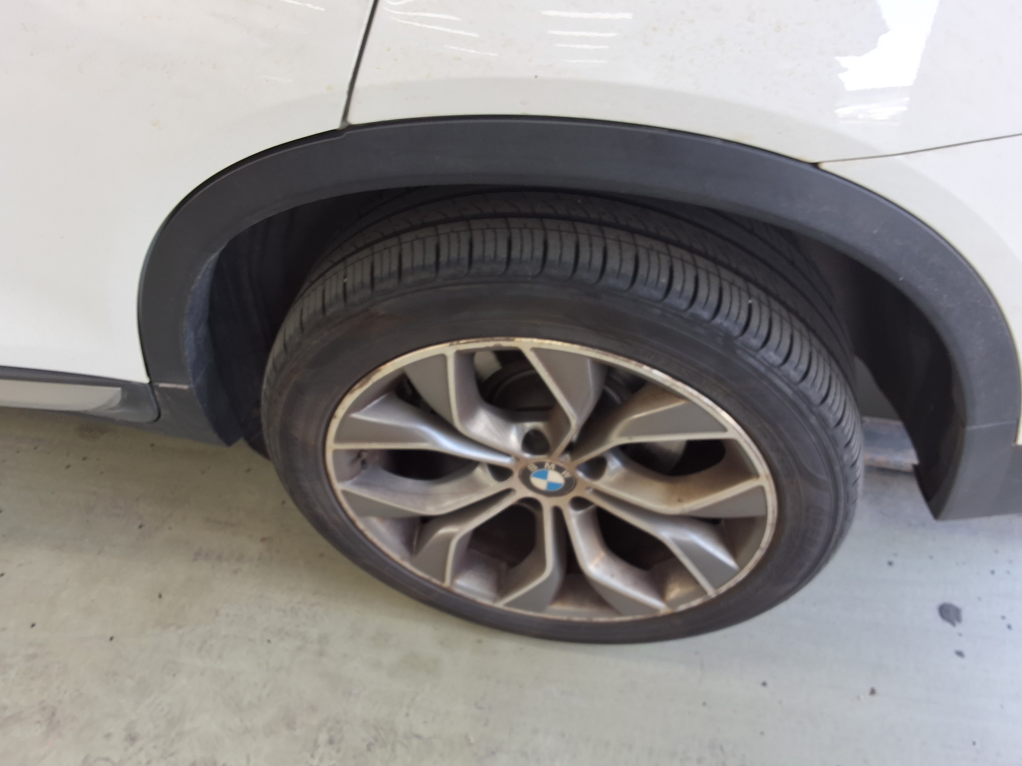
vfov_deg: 48.2
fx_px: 856
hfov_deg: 61.6
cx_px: 521
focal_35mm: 29
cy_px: 386
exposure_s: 1/60
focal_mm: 2.91
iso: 32
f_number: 1.9
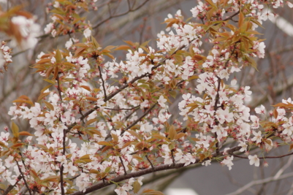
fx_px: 2432
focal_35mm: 299
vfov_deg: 4.6
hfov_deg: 6.9
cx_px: 217
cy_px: 60
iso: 100
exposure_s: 1/200
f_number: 4.5
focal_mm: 100
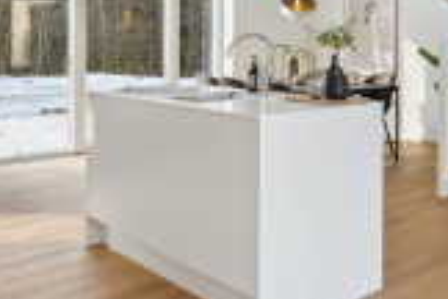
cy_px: 48
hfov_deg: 35.6
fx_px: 530
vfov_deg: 30.5
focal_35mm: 43
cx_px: 542
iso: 200
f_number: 8
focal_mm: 11.5
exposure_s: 1/13
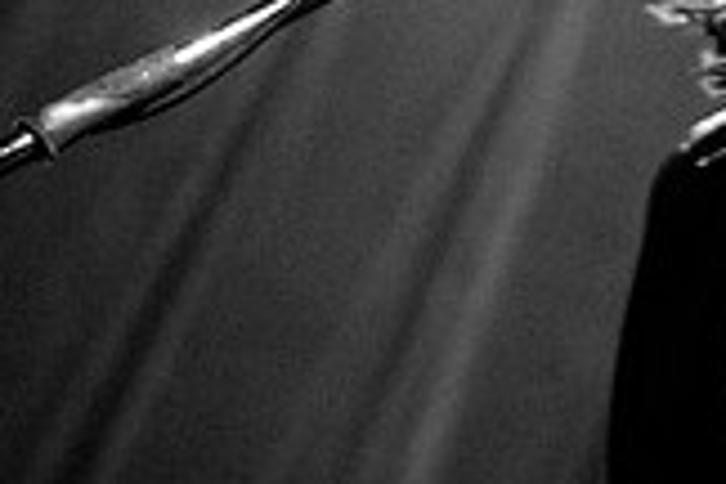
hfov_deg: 12.8
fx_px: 3247
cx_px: 323
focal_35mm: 161
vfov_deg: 8.5
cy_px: 307
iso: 1000
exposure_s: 1/80
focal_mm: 30
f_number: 1.6
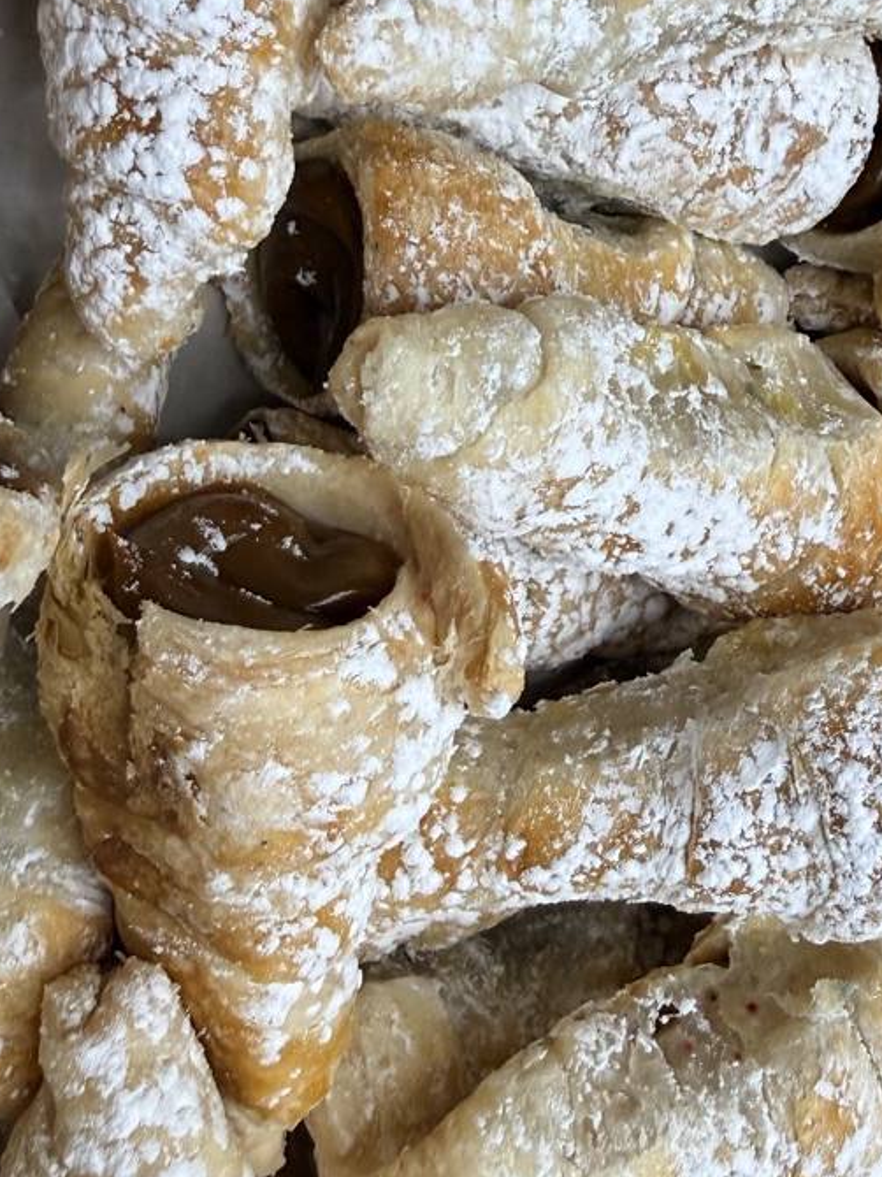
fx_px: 1462
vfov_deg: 43.7
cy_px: 492
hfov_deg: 33.3
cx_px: 594
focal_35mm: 43
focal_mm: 2.22
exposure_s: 1/128
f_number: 2.2
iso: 160
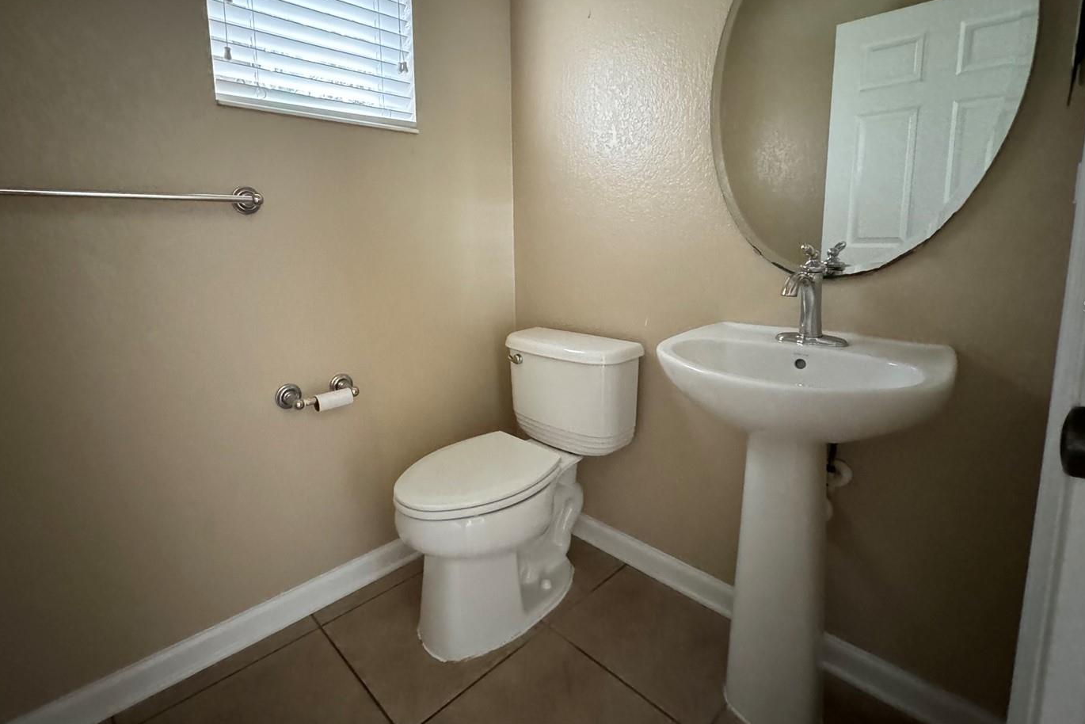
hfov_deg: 93.2
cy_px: 306
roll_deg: +0.1
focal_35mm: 17
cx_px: 524
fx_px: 512
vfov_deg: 70.0
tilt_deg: -8.7
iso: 1250
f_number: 2.2
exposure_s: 1/49
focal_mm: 2.22
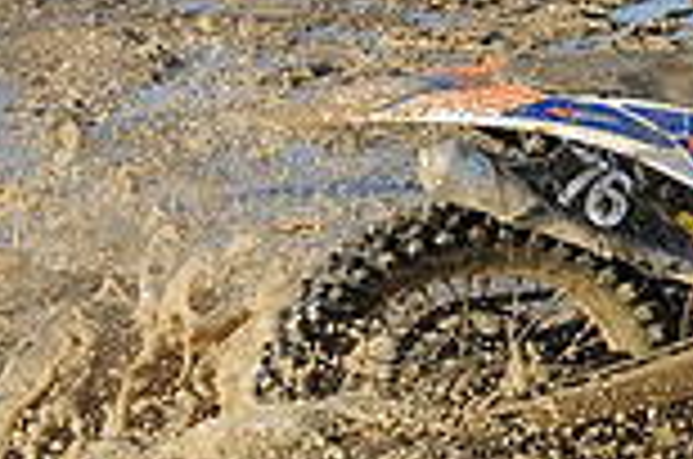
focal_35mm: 136
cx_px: 1274
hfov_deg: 13.5
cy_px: 0
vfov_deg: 10.0
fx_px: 2613
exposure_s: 1/1000
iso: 640
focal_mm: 36
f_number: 5.6
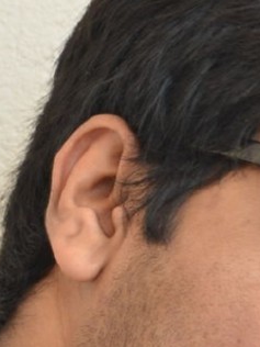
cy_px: 628
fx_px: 5518
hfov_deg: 2.7
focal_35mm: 551
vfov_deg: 3.6
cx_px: 268
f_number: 5.6
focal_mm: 80
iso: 500
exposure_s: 1/125
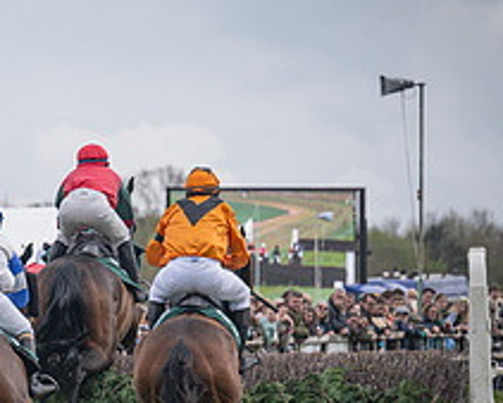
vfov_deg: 2.3
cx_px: 72
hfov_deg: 2.9
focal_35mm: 674
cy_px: 387
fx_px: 10038
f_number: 5
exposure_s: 1/800
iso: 400
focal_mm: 210
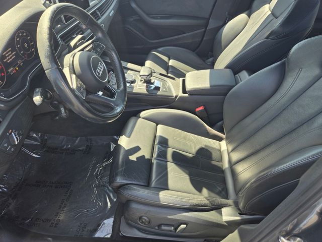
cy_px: 121
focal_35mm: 23
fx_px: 214
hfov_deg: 73.9
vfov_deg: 58.9
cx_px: 161
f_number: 1.8
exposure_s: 1/180
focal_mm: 5.4
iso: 32
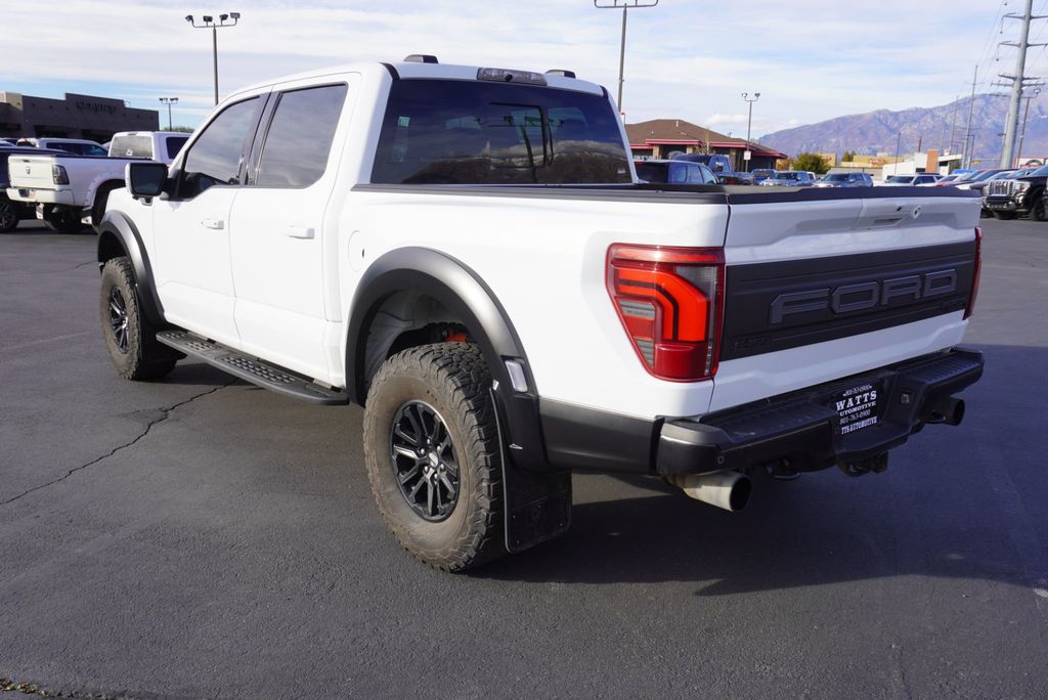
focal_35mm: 30
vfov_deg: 43.7
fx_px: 874
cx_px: 524
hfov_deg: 61.9
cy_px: 350
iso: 100
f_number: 8
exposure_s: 1/125
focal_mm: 20
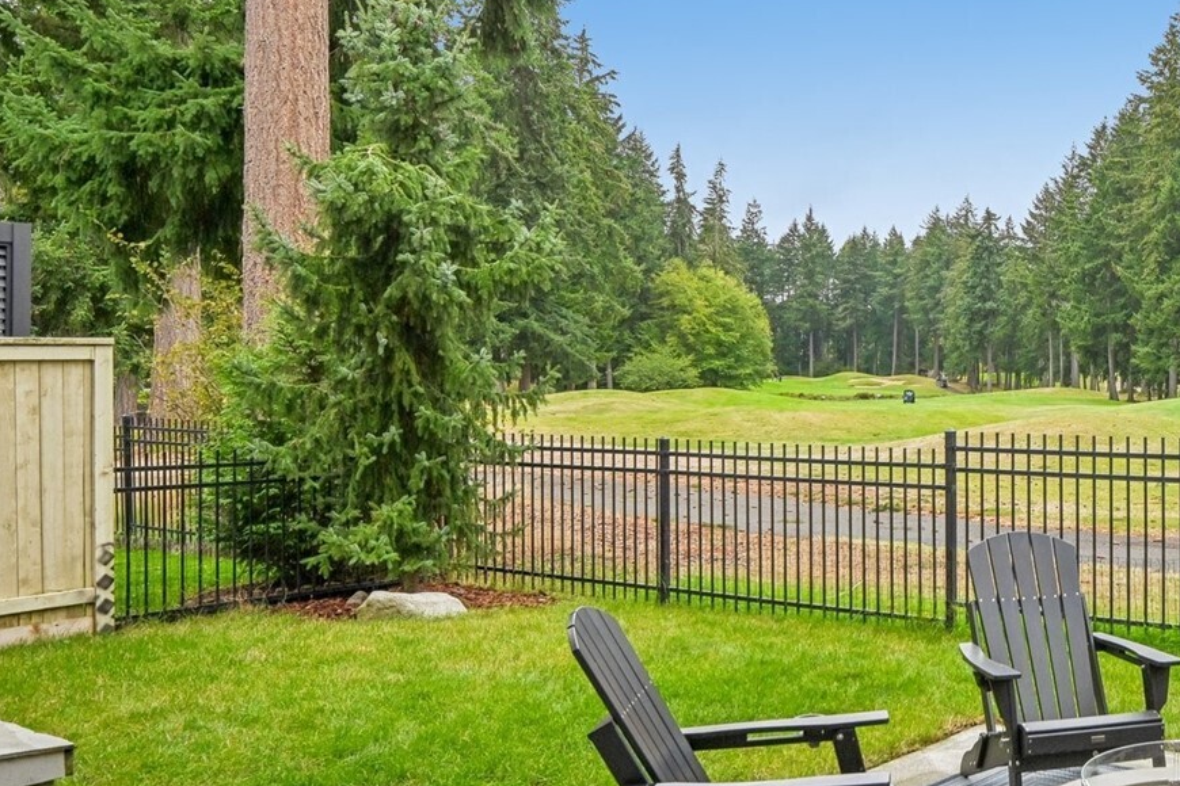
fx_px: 1278
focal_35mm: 39
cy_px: 363
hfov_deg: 44.2
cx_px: 1105
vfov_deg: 34.2
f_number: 8
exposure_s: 1/320
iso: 400
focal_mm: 20
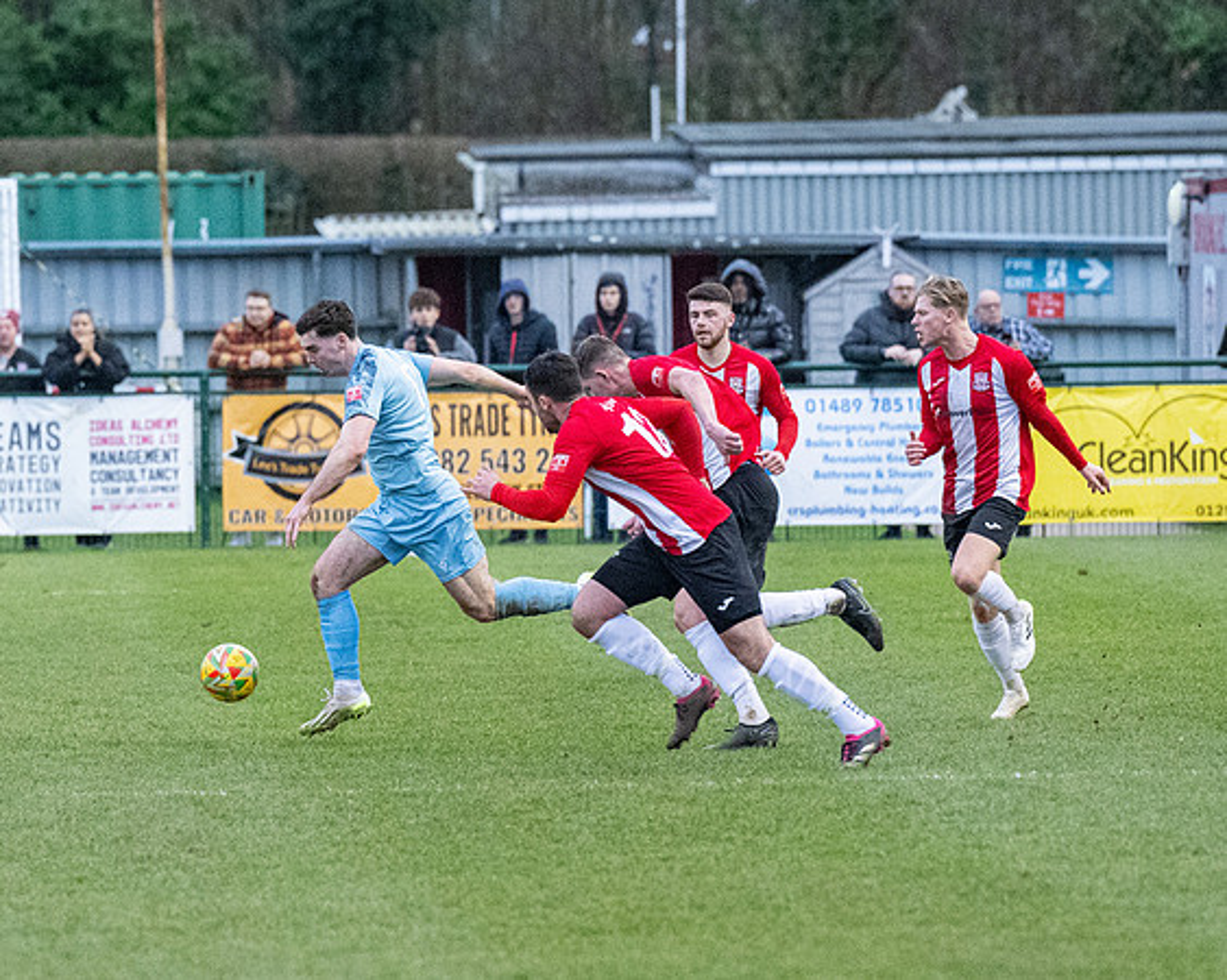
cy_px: 524
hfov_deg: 4.4
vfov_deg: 3.5
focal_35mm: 439
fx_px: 15938
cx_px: 491
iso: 5000
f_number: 4
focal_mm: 200
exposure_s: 1/1250
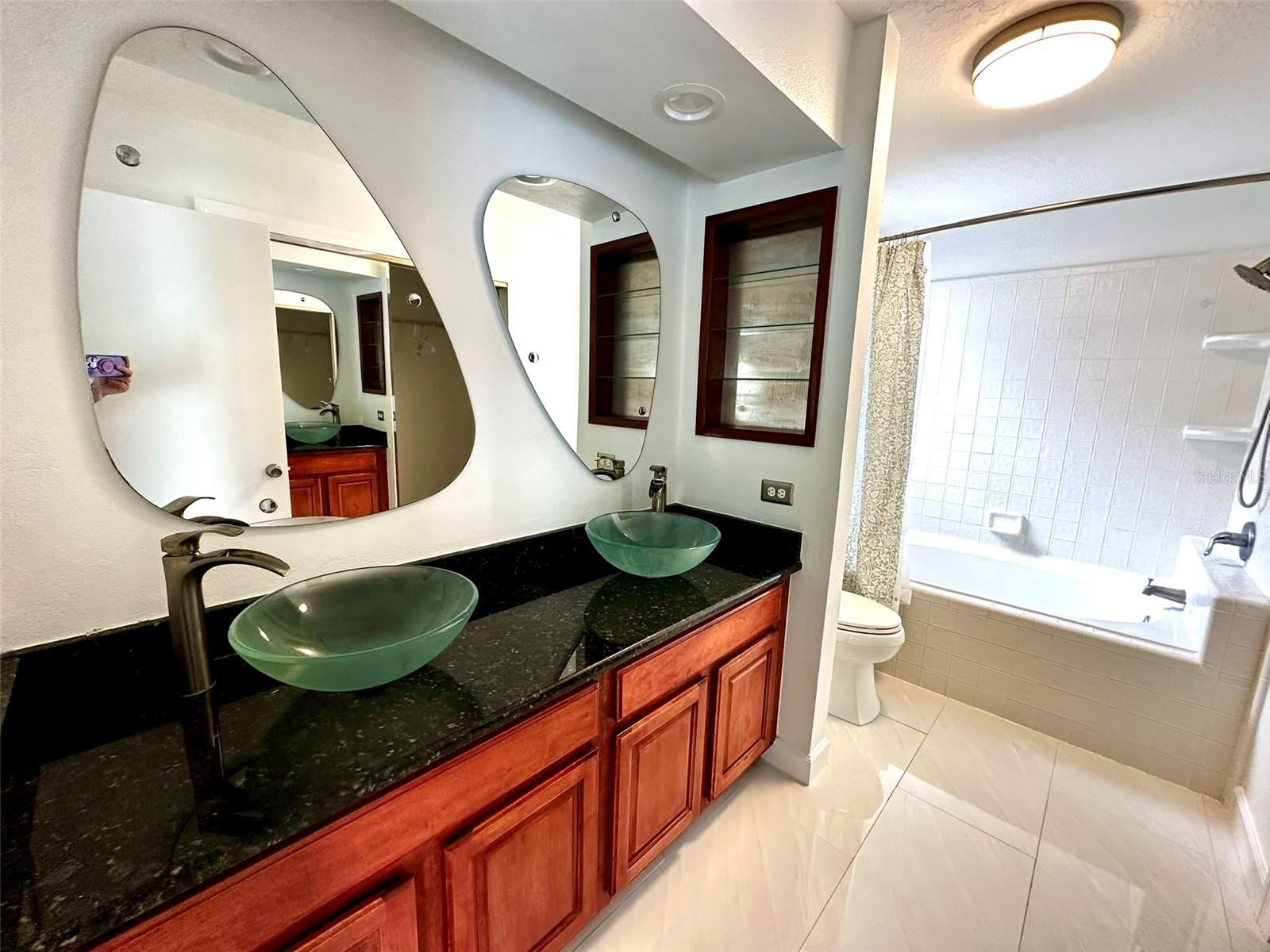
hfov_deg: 102.1
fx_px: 514
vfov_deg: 85.7
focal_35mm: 14
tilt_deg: -9.6
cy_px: 476
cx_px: 635
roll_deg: -1.6
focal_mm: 2.22
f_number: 2.2
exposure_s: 1/60
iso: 160
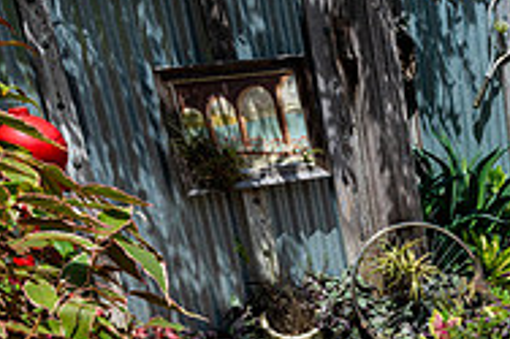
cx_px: 711
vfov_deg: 16.5
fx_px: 1076
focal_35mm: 76
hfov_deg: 22.9
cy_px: 487
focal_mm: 24
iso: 100
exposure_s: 1/250
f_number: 8
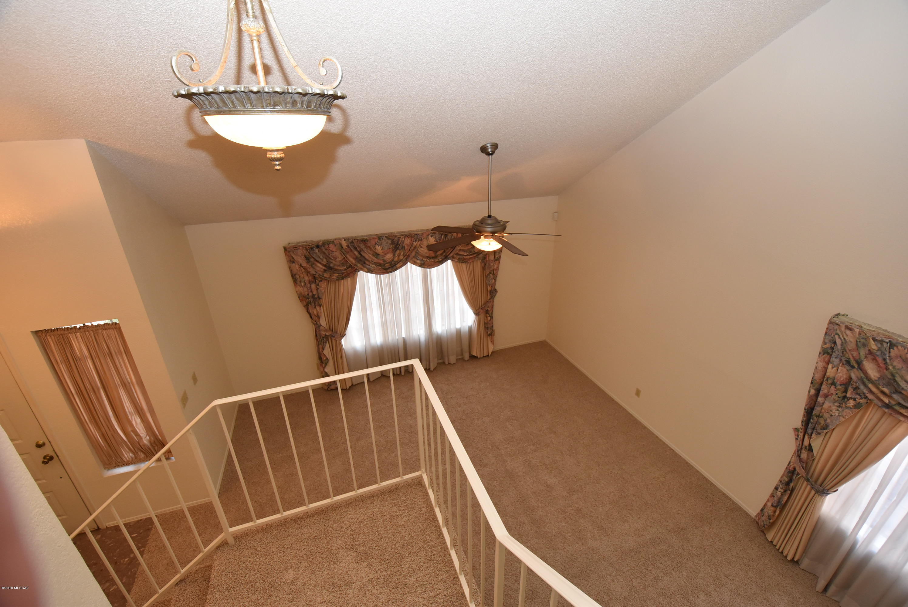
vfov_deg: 77.4
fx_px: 379
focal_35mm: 15
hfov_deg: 100.3
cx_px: 454
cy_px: 304
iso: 800
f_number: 4.5
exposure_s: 1/80
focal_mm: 10
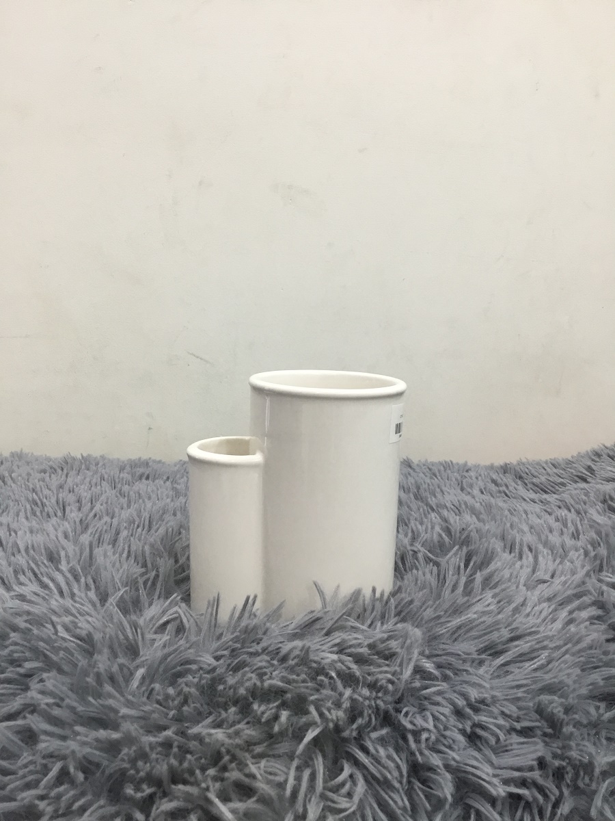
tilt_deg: -12.0
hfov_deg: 45.4
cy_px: 410
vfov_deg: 58.4
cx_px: 308
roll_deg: +1.2
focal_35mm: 31
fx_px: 734
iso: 100
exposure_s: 1/33
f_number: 2.4
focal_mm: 3.3
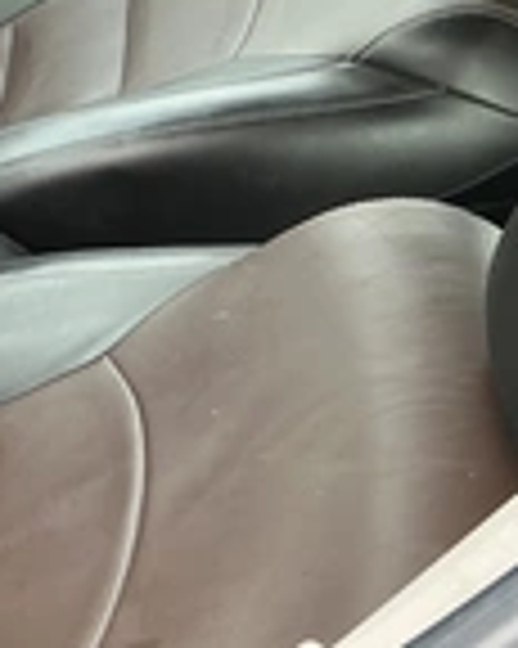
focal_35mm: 76
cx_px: -293
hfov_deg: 17.7
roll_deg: -33.9
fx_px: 1458
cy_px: 468
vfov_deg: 24.9
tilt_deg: -43.9
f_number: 1.8
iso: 64
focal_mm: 3
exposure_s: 1/65
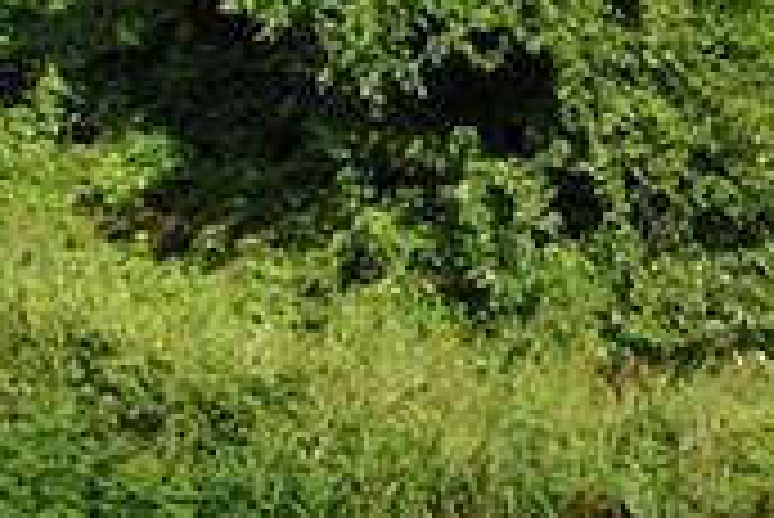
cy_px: 144
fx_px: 3464
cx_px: 2210
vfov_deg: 8.5
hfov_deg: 10.0
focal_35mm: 161
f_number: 8
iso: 100
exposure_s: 1/200
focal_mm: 18
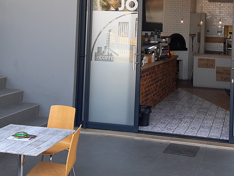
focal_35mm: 54
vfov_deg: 26.4
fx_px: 365
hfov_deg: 35.1
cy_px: 29
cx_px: 160
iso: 40
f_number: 1.7
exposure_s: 1/147
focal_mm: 3.93
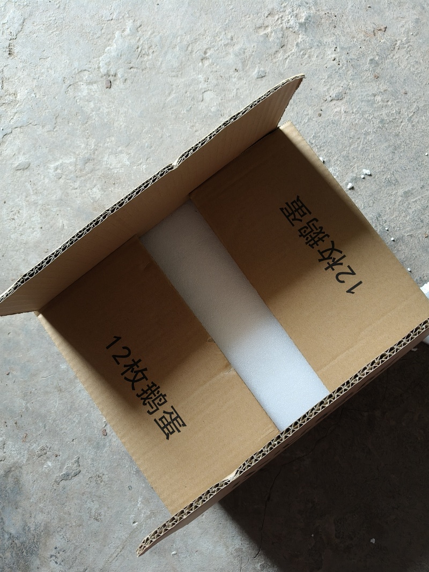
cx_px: 214
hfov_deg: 53.1
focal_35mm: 26
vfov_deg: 67.3
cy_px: 286
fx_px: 430
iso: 320
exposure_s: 1/100
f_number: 1.8
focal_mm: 4.84
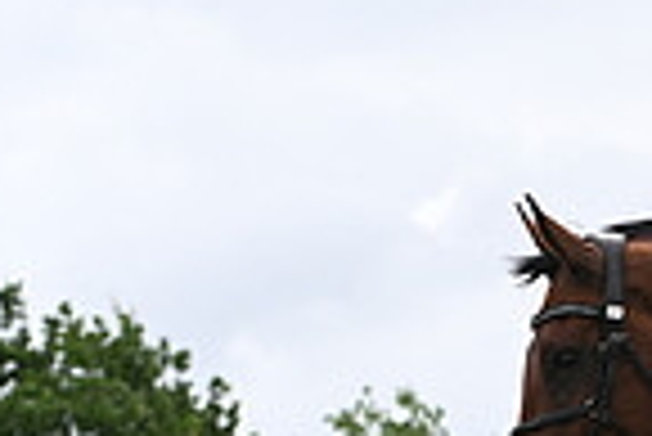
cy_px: 663
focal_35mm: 368
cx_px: 1165
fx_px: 6671
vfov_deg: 3.7
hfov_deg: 5.5
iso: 360
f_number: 4.5
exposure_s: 1/1250
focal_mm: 92
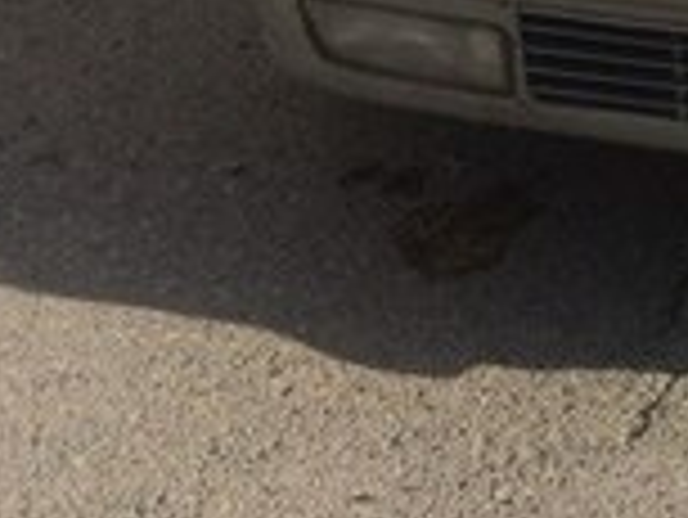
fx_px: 2486
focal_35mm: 125
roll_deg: +2.0
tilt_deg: -20.4
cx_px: 1003
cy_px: -556
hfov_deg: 14.7
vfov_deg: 10.7
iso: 32
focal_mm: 4.15
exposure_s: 1/2564
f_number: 2.2
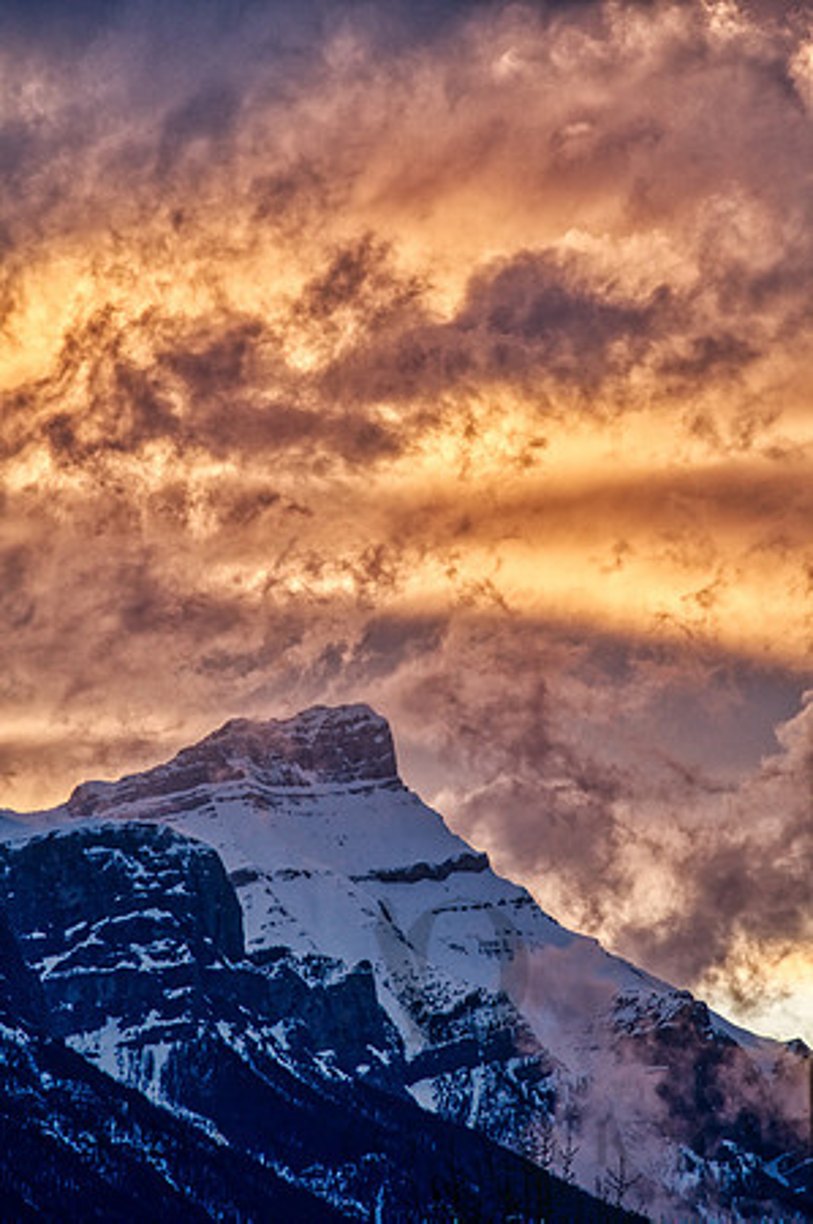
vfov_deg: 10.3
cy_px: 612
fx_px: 6790
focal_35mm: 200
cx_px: 406
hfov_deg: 6.9
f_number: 8
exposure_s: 1/250
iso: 640
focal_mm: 200
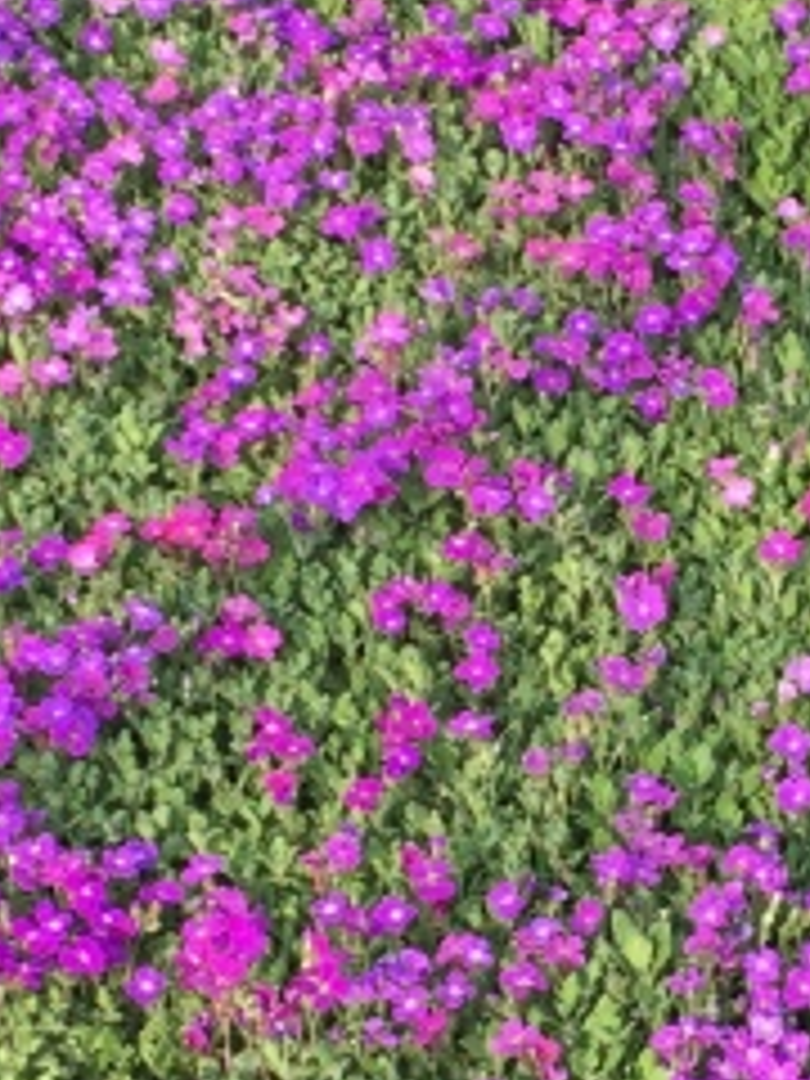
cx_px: 734
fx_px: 4025
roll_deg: +3.6
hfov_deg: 11.4
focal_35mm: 129
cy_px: 835
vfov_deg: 15.2
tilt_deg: -42.2
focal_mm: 4.15
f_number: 2.2
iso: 32
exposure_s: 1/824
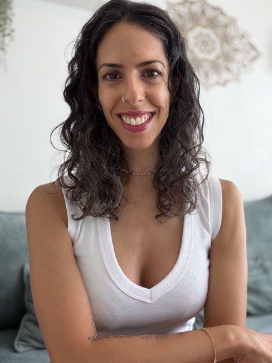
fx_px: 346
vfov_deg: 55.3
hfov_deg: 42.9
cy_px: 168
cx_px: 135
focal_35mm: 33
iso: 50
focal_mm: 2.71
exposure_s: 1/50
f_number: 1.9
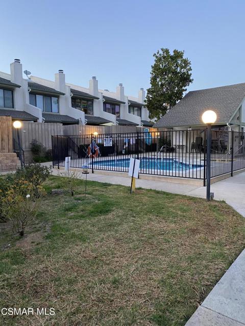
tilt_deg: -5.4
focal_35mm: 26
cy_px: 163
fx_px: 245
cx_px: 122
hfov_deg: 53.1
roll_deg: +0.8
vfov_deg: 67.3
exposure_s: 1/60
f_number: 1.8
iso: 400
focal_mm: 4.25
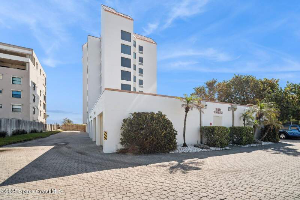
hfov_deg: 100.4
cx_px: 150
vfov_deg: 77.3
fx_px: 125
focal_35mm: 15
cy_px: 100
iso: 200
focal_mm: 15
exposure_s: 1/320
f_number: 8
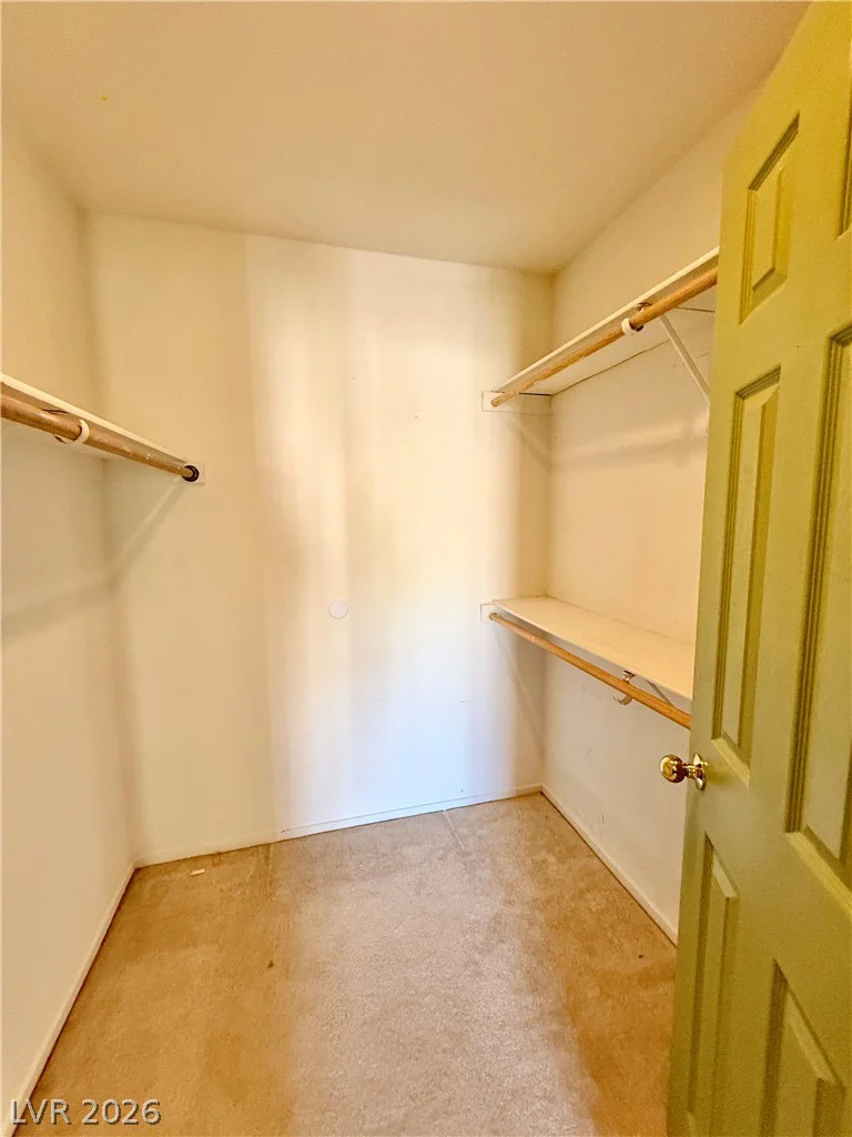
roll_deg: +1.2
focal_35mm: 14
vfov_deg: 102.1
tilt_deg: -7.2
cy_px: 568
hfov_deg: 85.7
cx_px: 426
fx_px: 459
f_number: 2.2
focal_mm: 2.22
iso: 400
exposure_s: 1/60
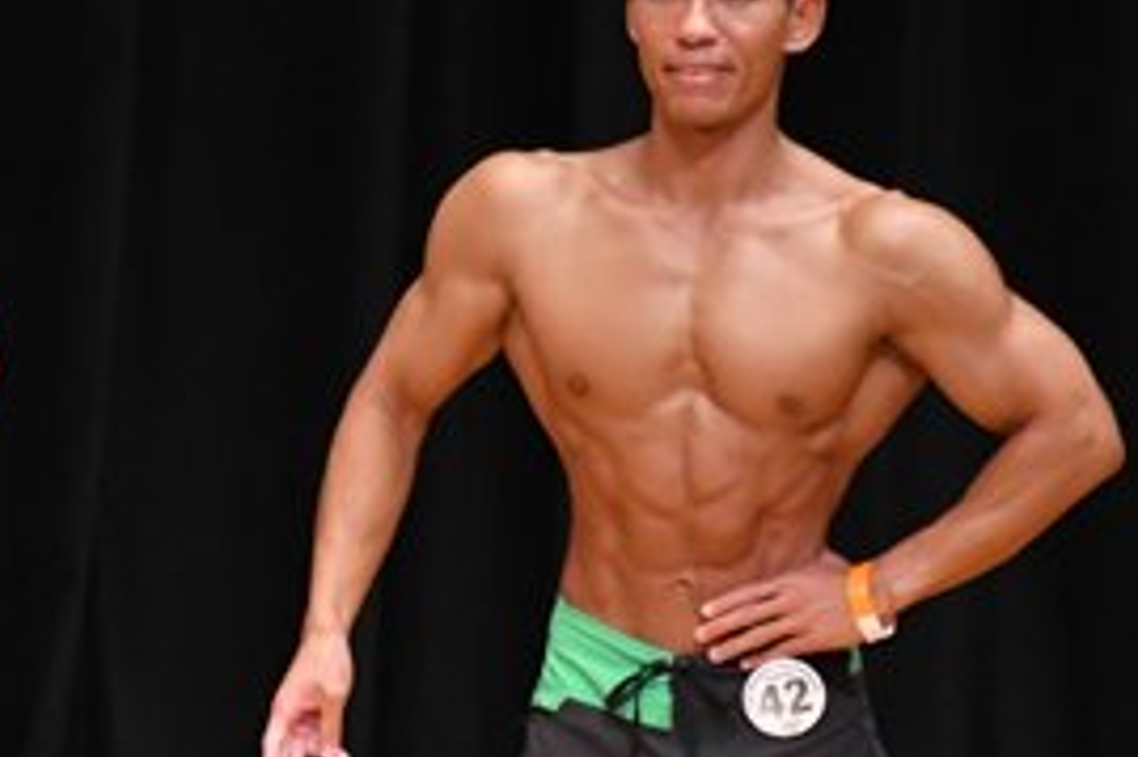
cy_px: 749
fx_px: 24577
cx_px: -171
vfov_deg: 1.8
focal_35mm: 778
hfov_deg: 2.7
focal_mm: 180
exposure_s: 1/400
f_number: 5.6
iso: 4000
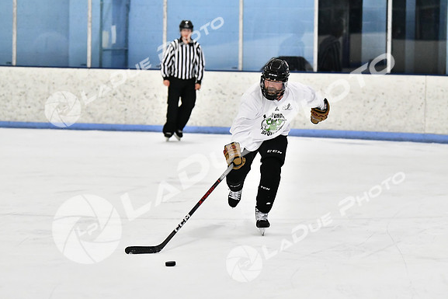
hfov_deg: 10.9
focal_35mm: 189
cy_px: 150
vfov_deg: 7.3
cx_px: 224
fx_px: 2346
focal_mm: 125
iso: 6400
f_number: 2.8
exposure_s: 1/1600
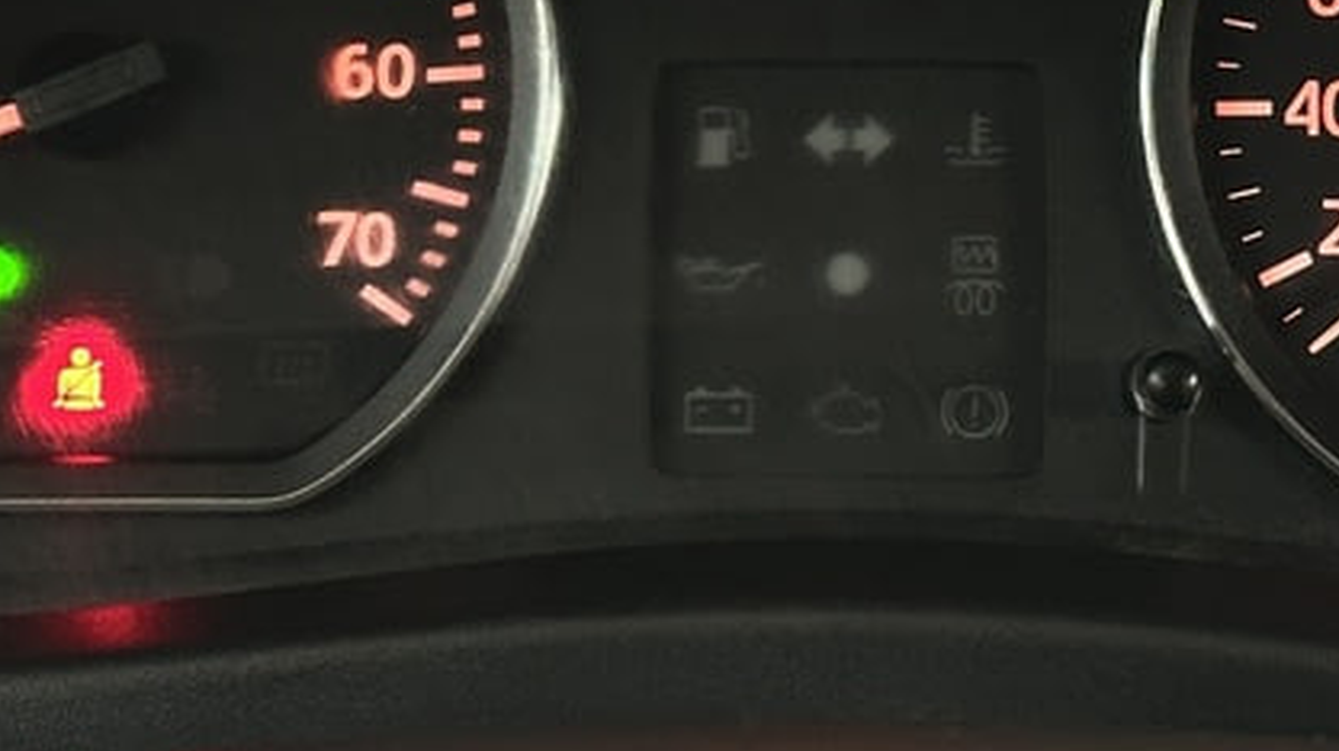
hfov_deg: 18.9
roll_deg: -0.5
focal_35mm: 113
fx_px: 4010
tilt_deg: -19.8
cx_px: 845
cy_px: -40
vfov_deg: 10.6
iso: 250
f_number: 1.78
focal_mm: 6.86
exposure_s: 1/33
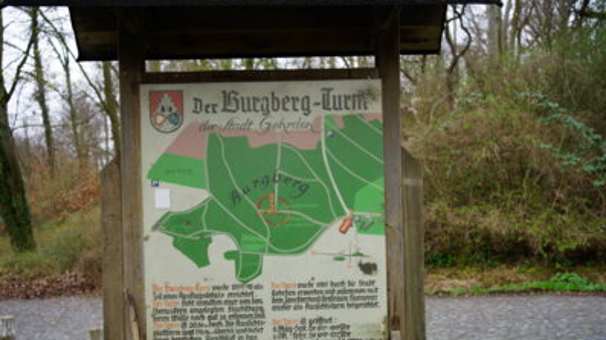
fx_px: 594
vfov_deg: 31.9
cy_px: 196
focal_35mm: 37
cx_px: 302
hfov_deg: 54.0
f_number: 4.5
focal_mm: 35
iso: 200
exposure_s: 1/125
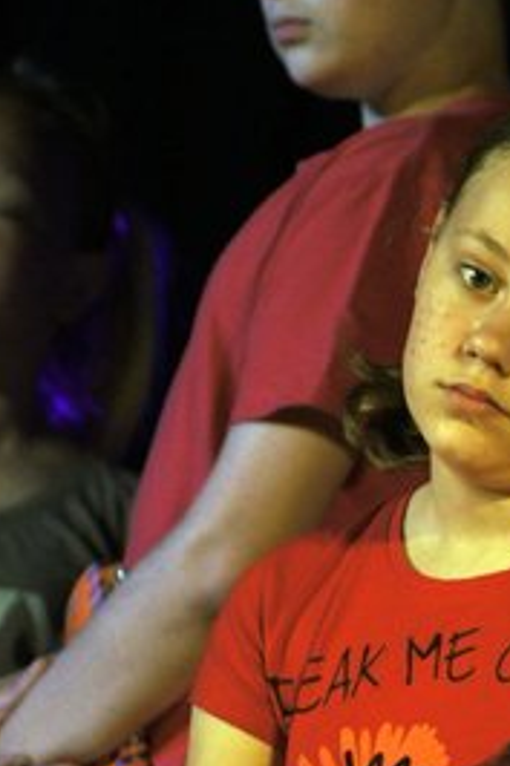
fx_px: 18446
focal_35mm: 867
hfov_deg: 1.6
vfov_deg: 2.4
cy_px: 577
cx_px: 480
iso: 1600
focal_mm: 280
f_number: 5.6
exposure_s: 1/100
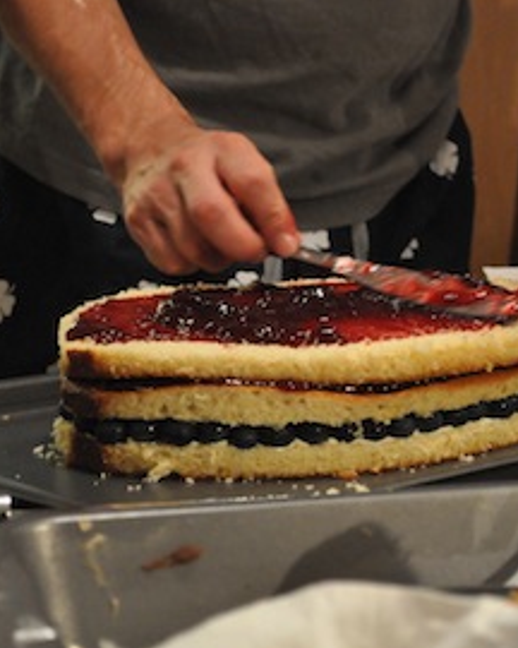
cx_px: 353
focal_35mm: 117
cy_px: 337
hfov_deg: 13.2
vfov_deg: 16.4
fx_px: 2242
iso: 3200
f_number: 5.6
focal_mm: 52
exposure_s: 1/30
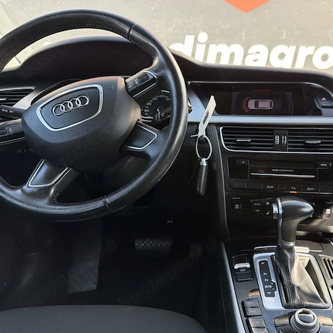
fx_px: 316
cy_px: 168
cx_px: 226
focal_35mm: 29
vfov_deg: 55.6
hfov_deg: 54.3
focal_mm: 6.76
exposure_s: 1/868
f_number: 1.78
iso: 640
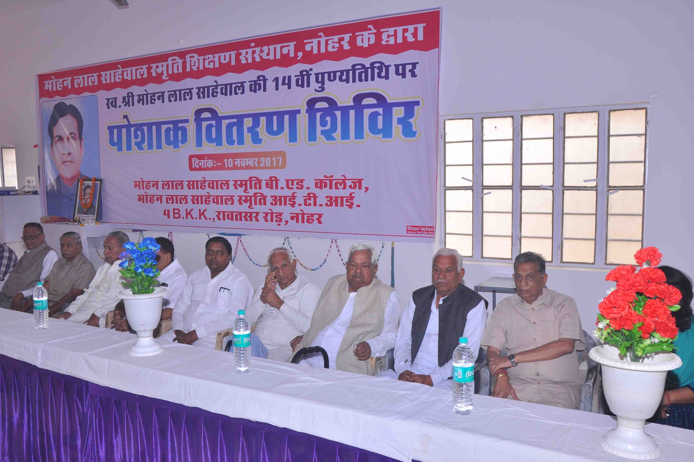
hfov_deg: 57.9
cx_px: 342
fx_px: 627
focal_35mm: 33
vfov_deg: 40.5
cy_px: 229
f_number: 7.1
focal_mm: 21
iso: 400
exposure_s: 1/125
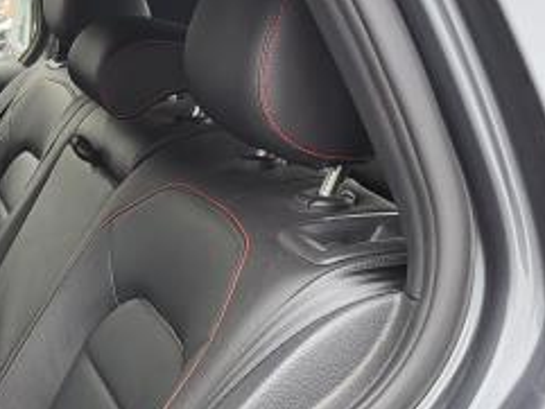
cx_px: -154
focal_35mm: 69
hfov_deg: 24.7
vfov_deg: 20.6
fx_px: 1087
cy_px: 414
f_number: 1.8
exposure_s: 1/120
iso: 100
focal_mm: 5.4
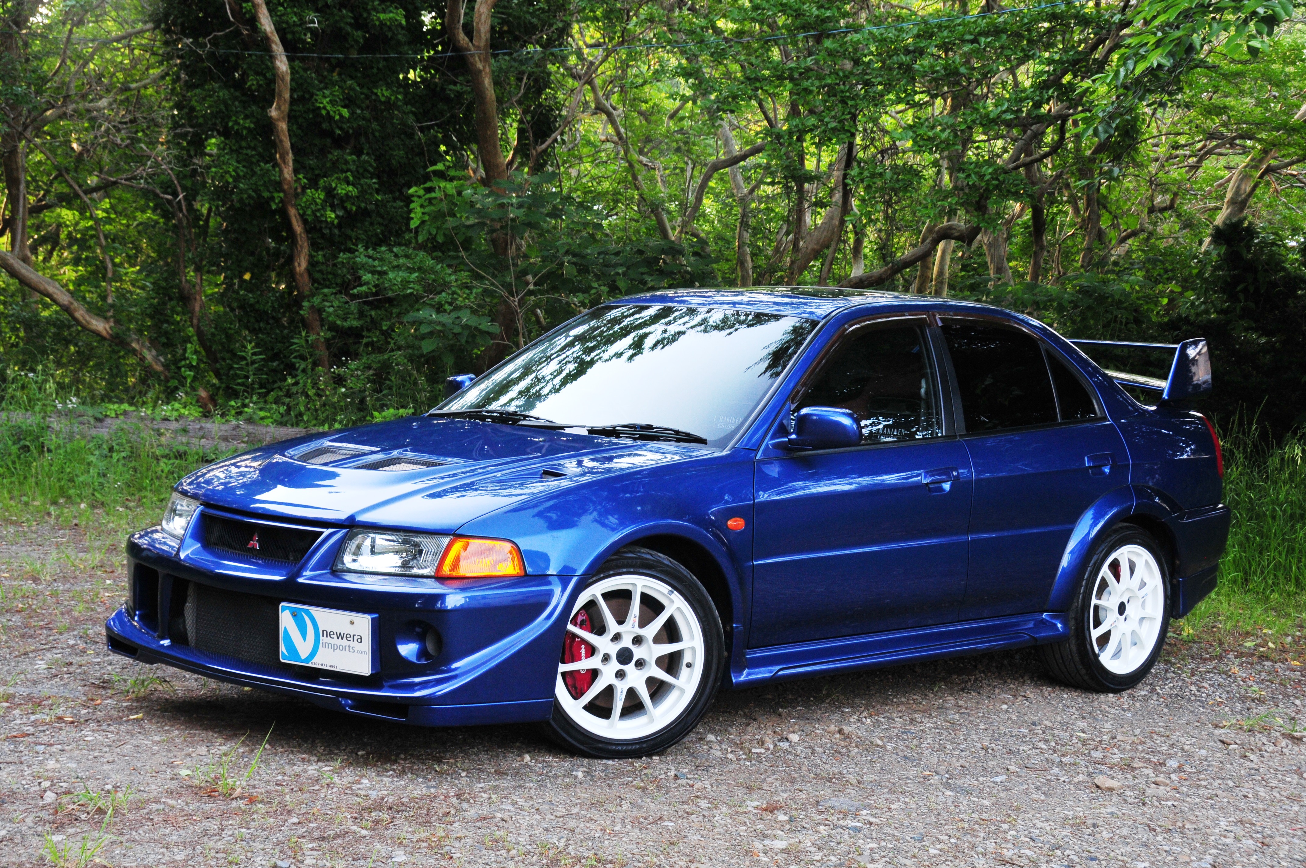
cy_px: 434
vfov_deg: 22.6
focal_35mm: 60
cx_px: 653
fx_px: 2174
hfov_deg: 33.4
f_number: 10
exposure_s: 1/50
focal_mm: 40
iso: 640
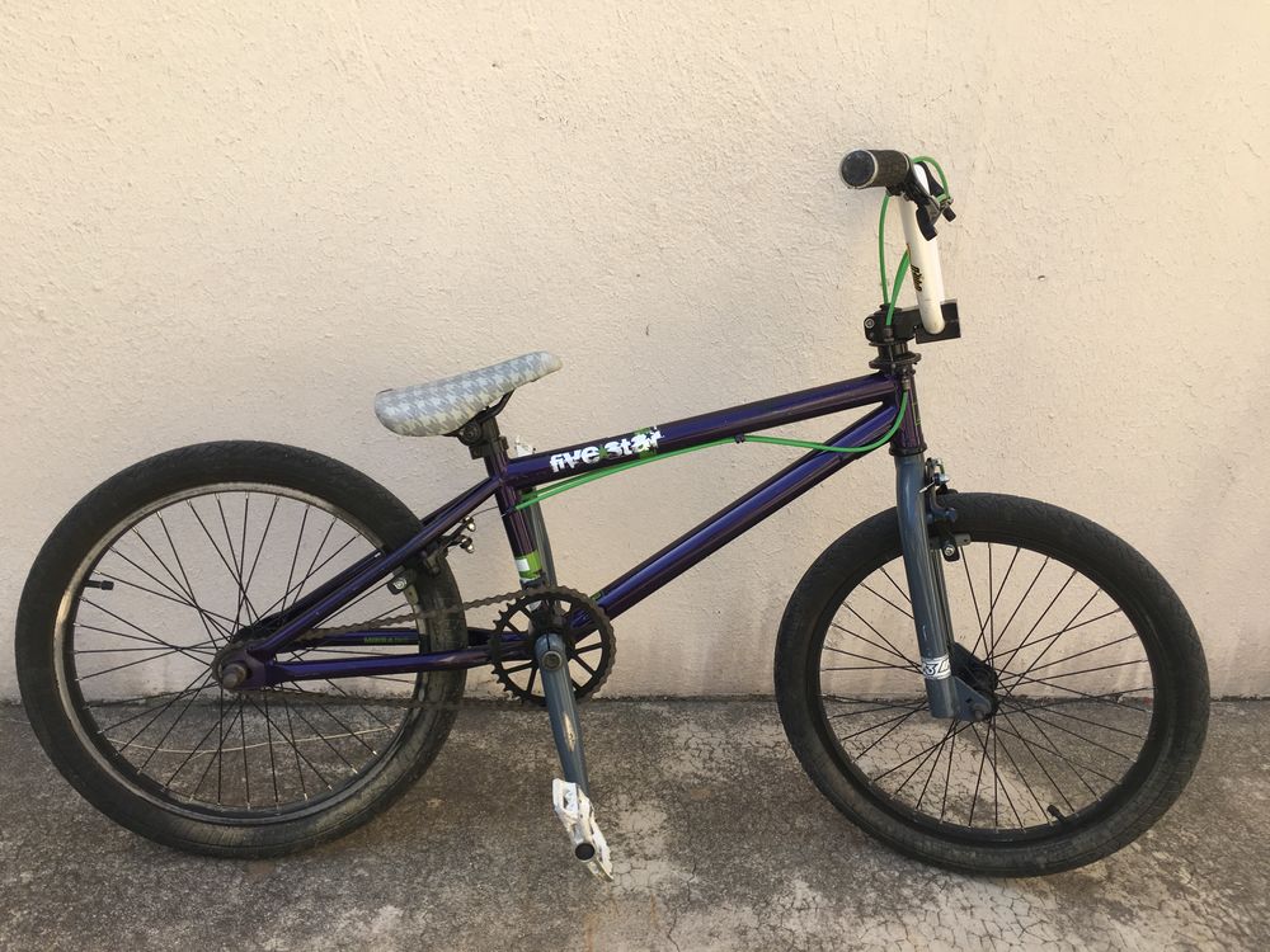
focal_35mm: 29
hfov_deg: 61.7
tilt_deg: -19.5
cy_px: 476
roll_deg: -5.7
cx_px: 635
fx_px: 1064
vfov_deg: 48.2
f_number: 2.2
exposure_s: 1/450
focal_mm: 4.15
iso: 25
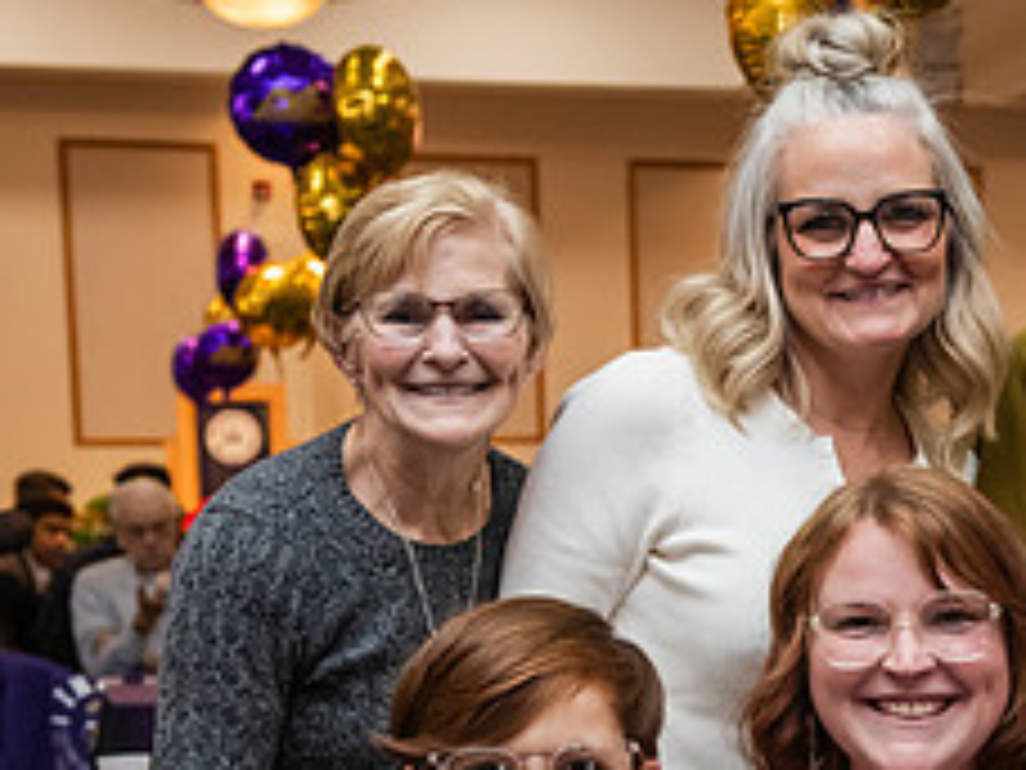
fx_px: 2905
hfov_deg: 19.4
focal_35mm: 98
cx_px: 1044
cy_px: 750
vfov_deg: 14.9
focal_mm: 40
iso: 2500
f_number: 4
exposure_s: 1/160
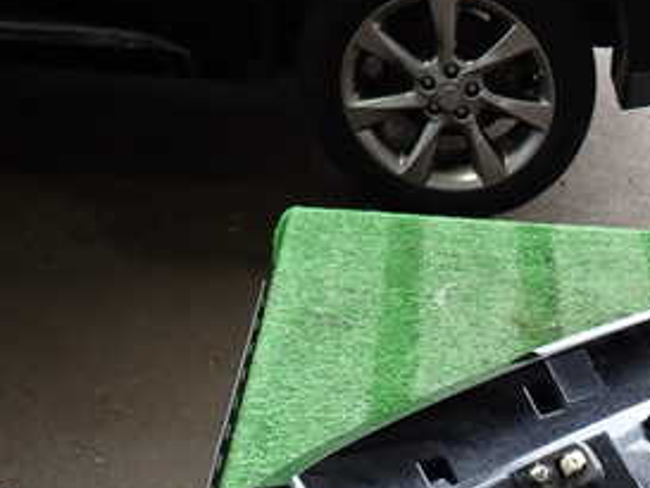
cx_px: 619
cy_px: 443
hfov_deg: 32.6
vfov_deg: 25.7
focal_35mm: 55
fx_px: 1033
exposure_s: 1/80
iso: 100
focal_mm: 4.5
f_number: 2
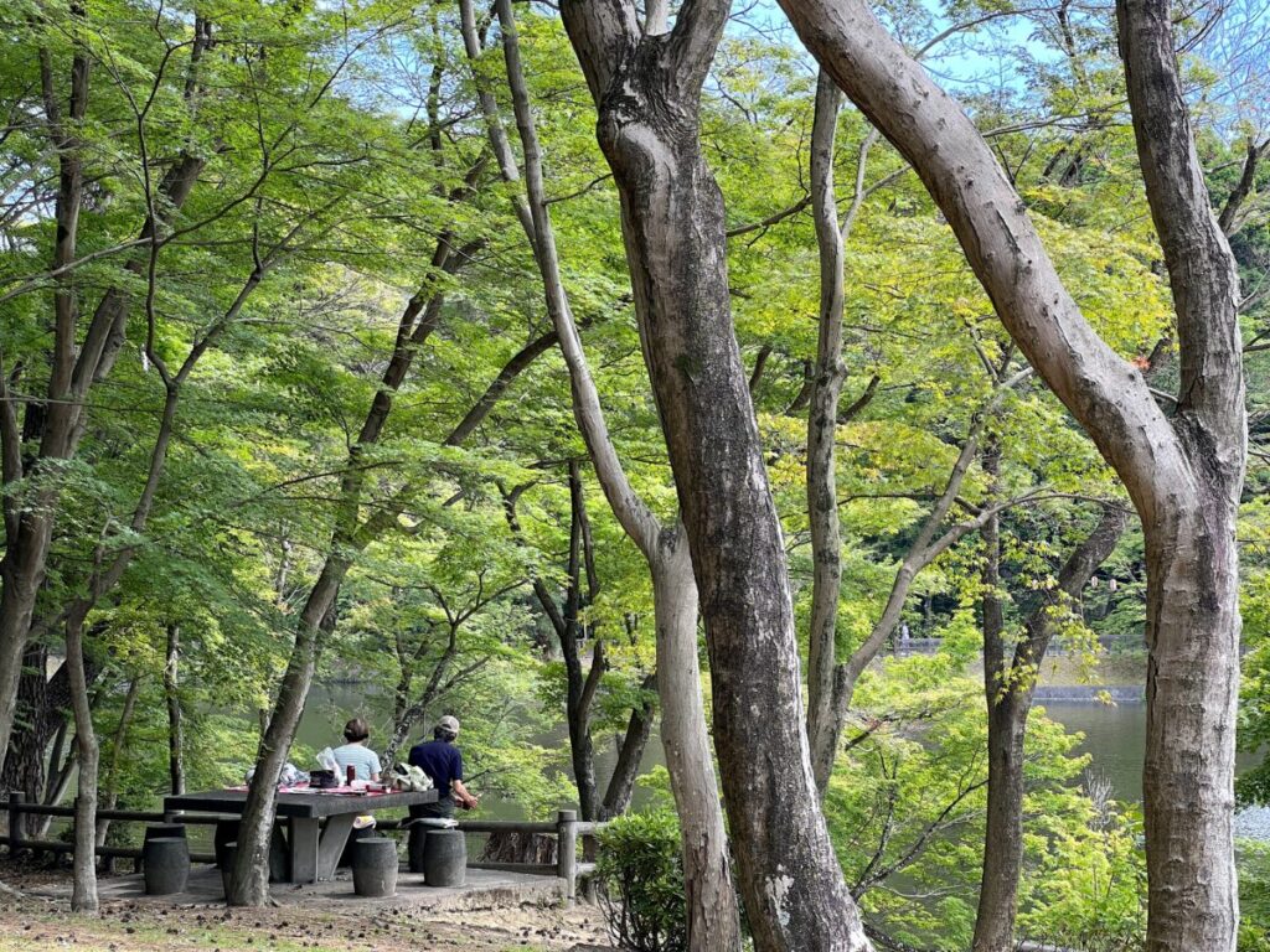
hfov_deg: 25.3
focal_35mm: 77
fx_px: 2825
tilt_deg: +1.3
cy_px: 476
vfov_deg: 19.1
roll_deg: +1.1
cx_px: 635
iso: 40
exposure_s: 1/99
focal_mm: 9
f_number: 2.8
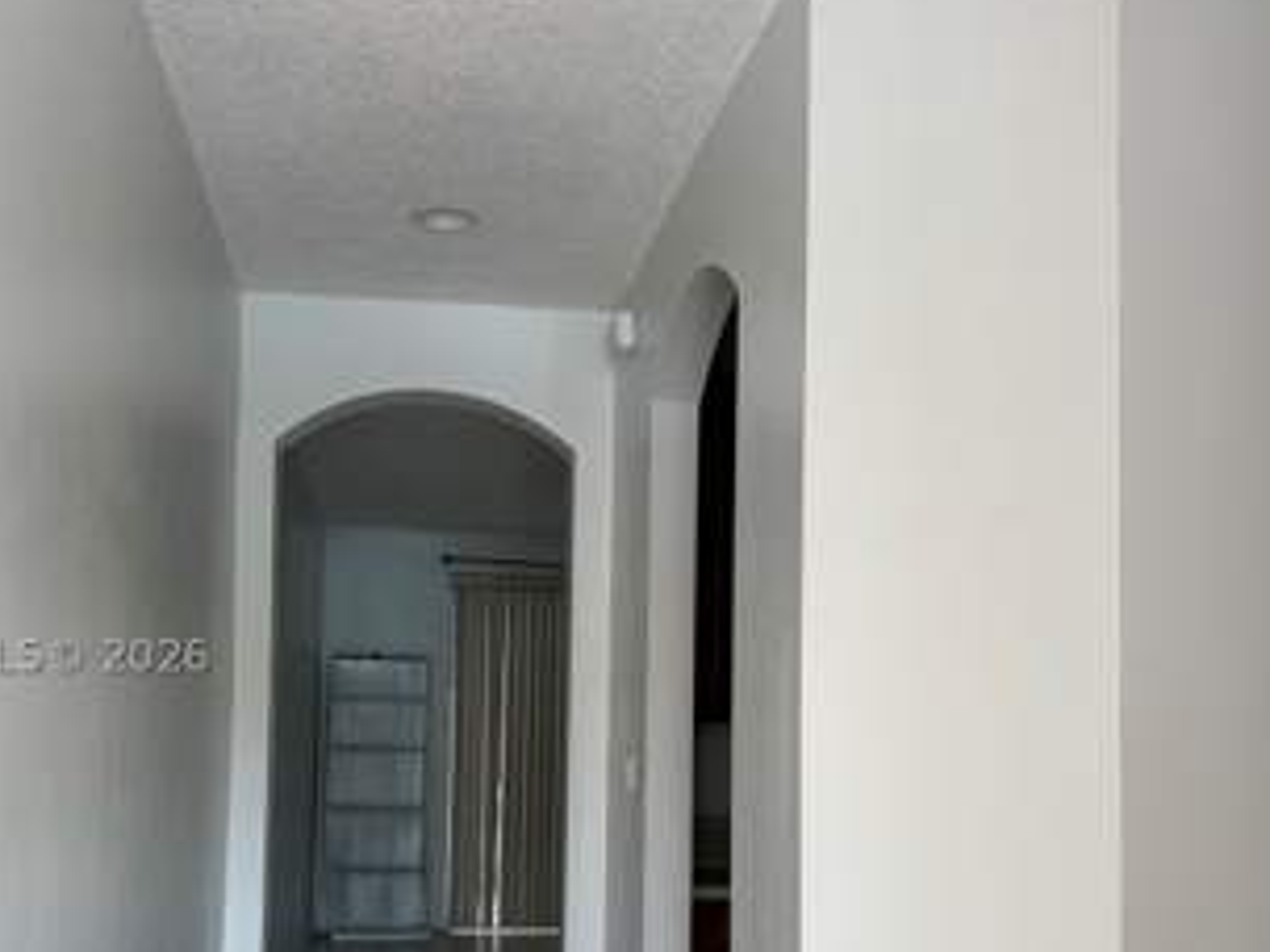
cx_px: 593
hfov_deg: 45.7
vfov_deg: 34.7
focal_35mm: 41
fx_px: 1504
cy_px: 656
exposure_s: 1/121
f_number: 1.6
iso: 40
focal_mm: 5.96
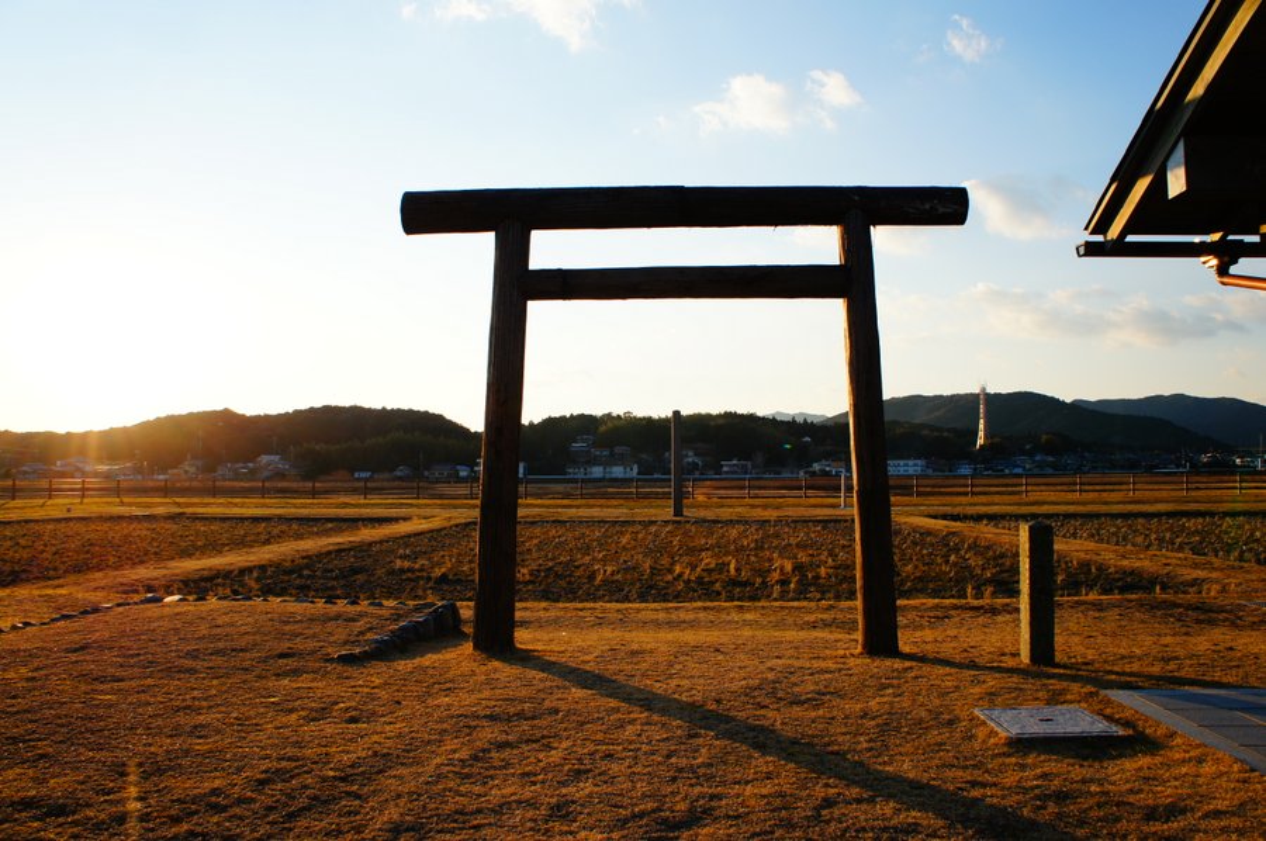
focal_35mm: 27
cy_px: 420
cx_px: 633
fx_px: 948
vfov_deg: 47.8
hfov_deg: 67.4
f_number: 8
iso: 200
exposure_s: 1/320
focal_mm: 18
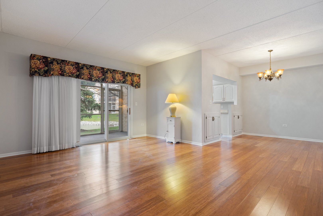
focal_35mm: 18
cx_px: 162
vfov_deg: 68.3
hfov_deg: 91.0
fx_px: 159
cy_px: 108
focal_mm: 17.7
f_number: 6.7
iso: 250
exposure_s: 1/2
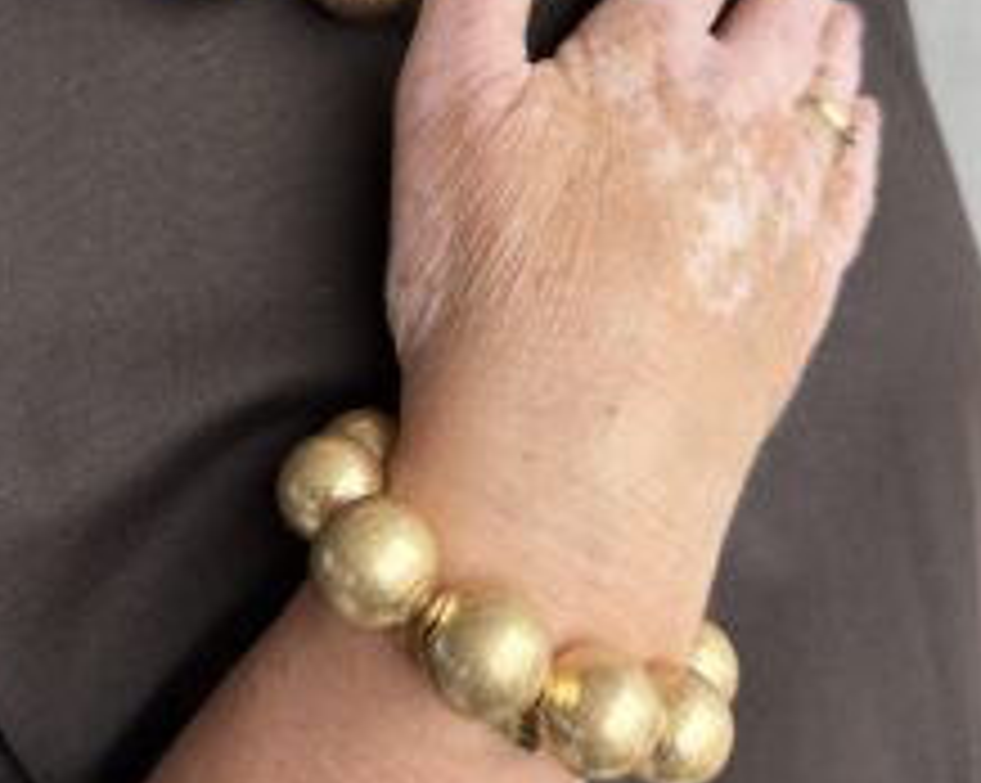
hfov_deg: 42.8
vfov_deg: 34.0
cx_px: 405
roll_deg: +3.9
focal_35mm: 43
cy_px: 184
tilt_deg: -25.0
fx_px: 1247
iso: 125
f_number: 1.78
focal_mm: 6.76
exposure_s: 1/121
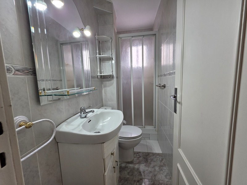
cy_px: 92
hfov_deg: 106.2
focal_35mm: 13
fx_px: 93
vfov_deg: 89.9
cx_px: 124
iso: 64
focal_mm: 2.2
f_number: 1.9
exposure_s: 1/100
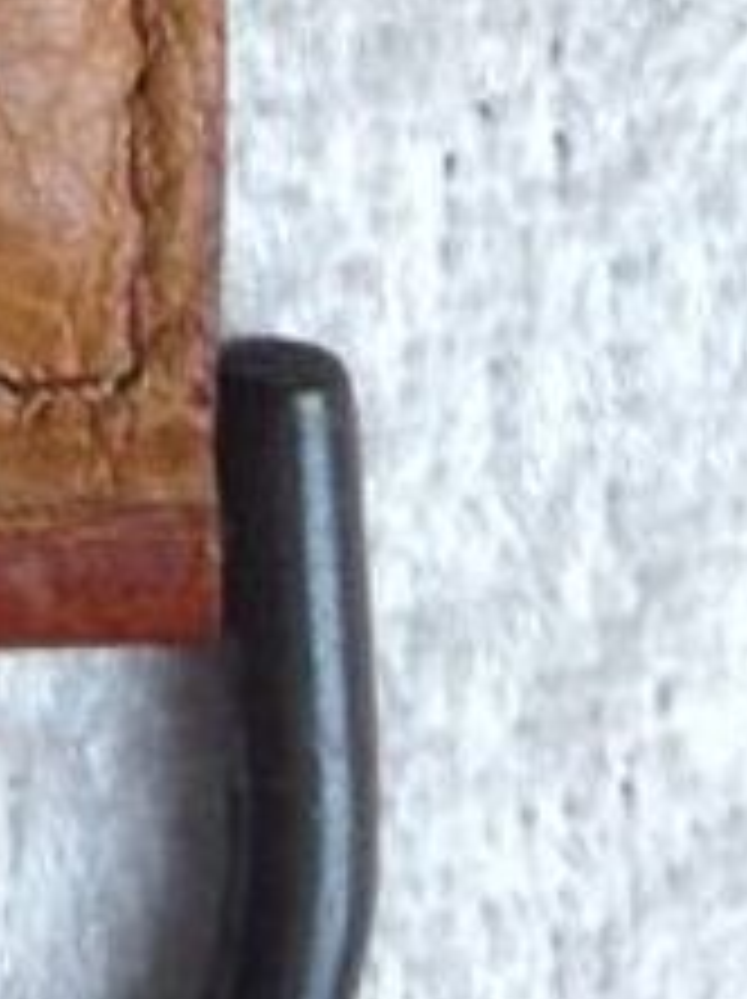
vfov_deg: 8.6
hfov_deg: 6.7
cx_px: -1053
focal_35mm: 211
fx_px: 6083
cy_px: -1352
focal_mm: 4.28
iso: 80
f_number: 2.4
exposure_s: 1/15
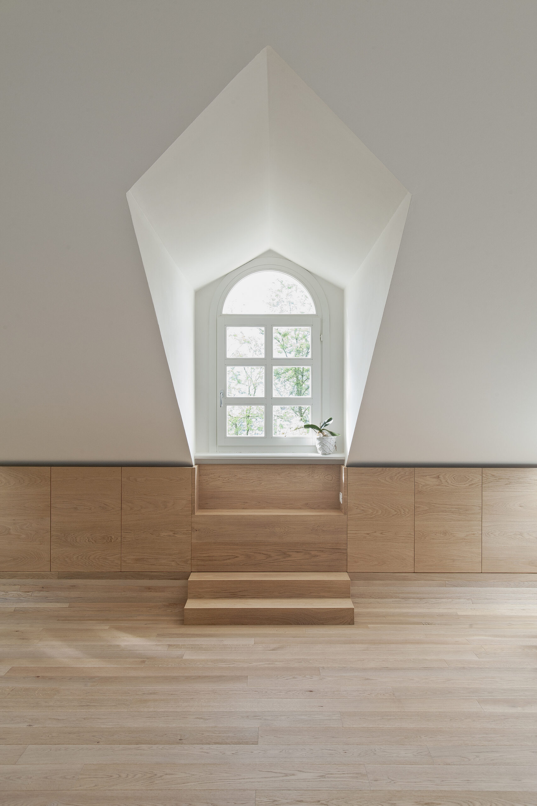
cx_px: 268
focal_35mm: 34
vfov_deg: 55.8
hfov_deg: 38.9
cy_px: 403
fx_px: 761
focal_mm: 34
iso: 100
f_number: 16
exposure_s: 1
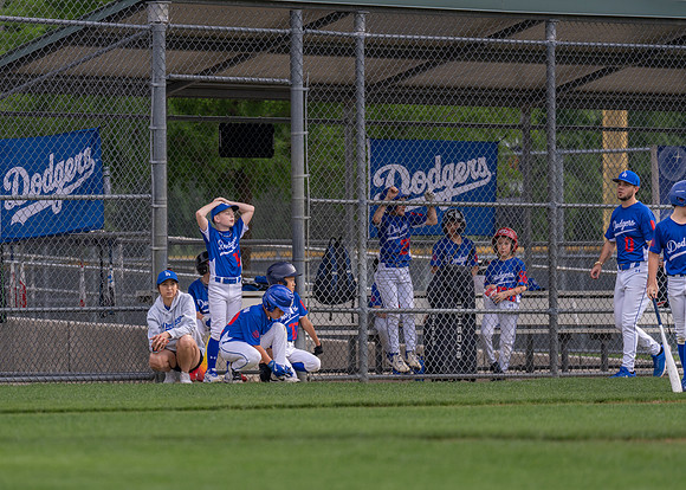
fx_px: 5301
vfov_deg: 5.3
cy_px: 309
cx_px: 215
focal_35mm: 272
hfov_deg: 7.4
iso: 250
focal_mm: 200
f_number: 2.8
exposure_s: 1/2000
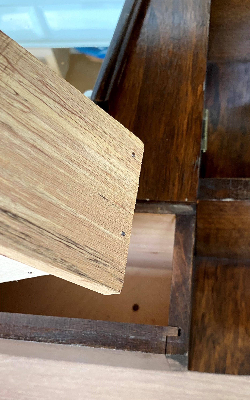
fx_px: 403
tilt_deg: -67.4
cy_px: 249
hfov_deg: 34.4
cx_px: 127
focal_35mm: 37
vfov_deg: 52.2
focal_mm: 4.25
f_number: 1.8
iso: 125
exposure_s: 1/96
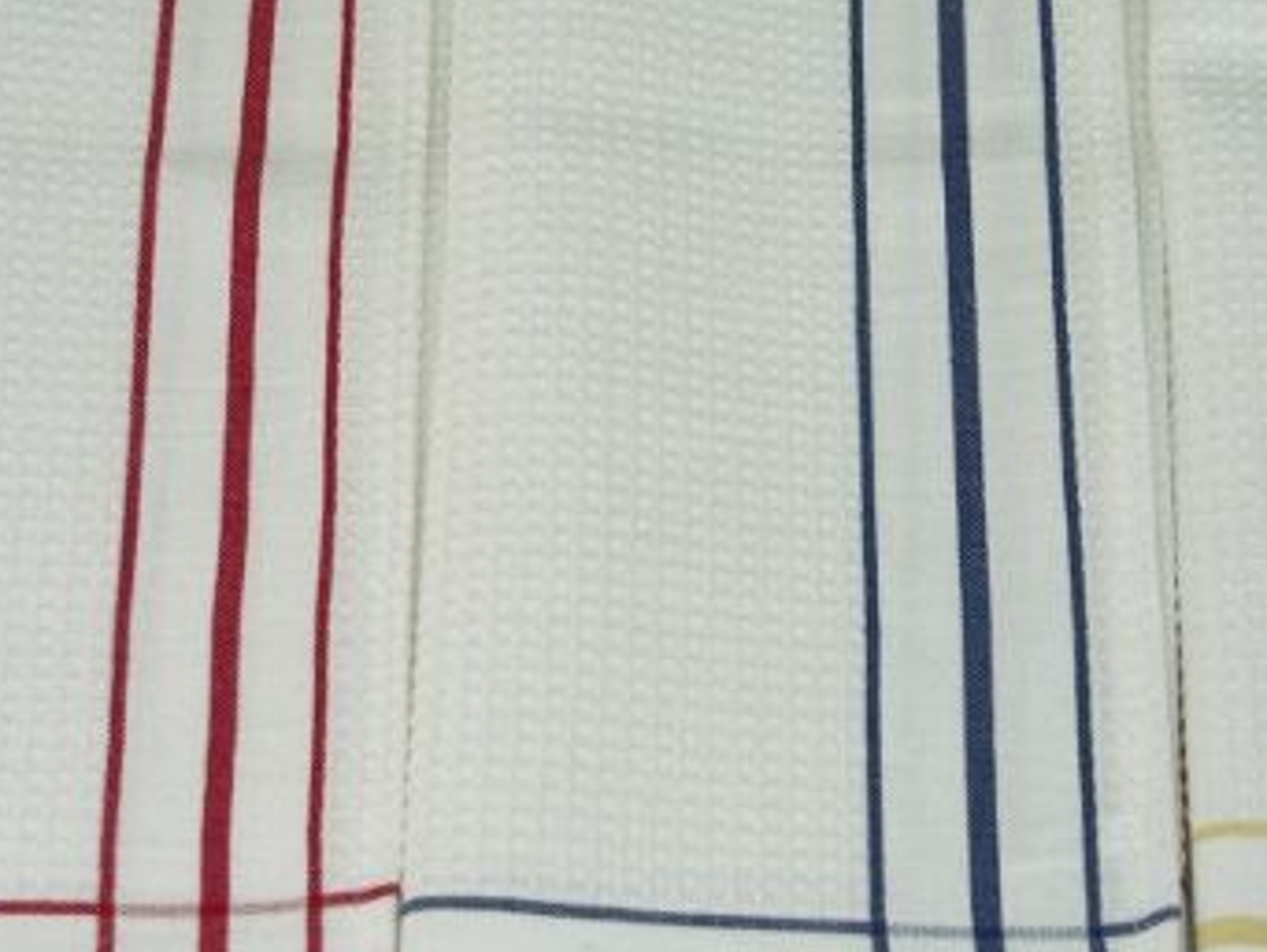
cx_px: 837
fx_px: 4176
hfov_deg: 17.2
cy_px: 333
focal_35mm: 114
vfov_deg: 13.0
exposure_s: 1/400
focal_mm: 15.11
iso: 400
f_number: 3.5
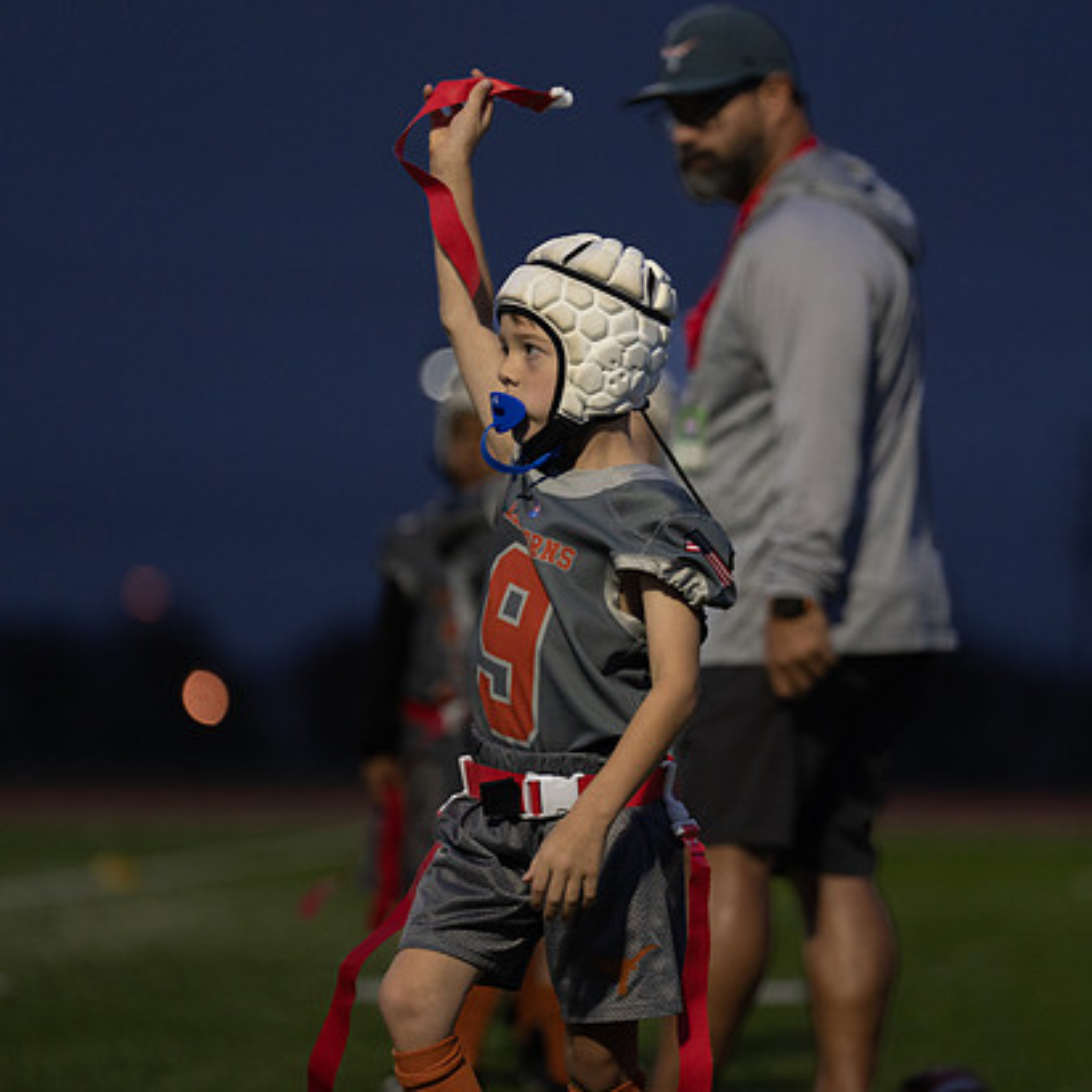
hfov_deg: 7.3
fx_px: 8601
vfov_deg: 7.3
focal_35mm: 241
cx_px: 633
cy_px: 546
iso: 1250
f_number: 2.8
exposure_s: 1/800
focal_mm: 188
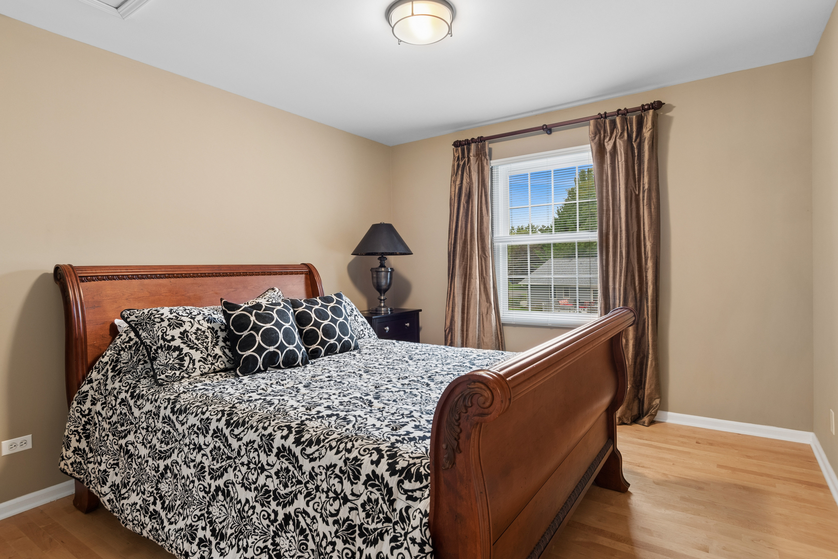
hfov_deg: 90.0
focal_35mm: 18
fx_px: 419
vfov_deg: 67.4
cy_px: 280
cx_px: 419
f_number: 8
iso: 250
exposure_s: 1/4
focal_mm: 12
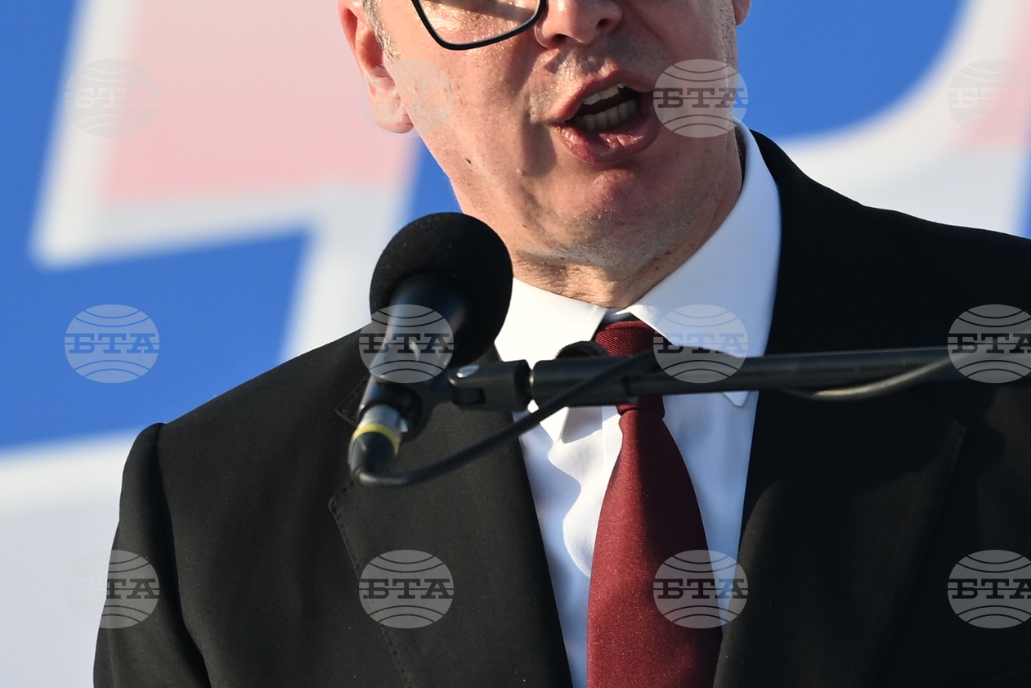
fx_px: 27466
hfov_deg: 2.2
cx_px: 701
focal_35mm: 959
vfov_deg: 1.4
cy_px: 344
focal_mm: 200
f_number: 4
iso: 200
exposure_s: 1/1250
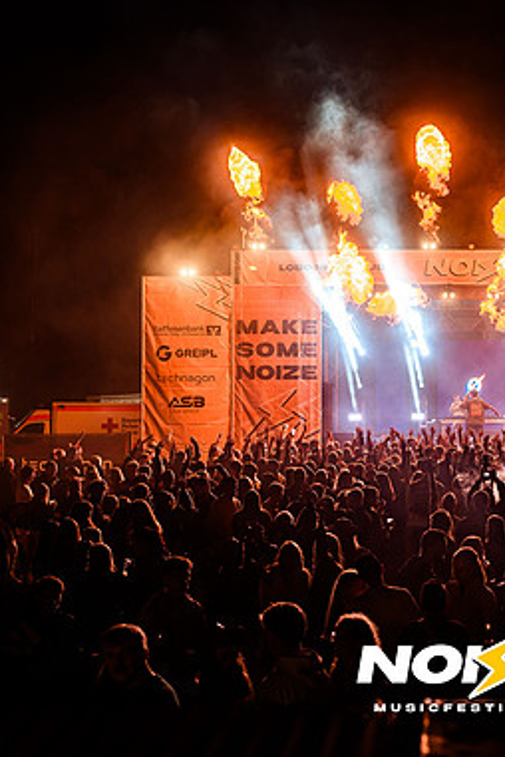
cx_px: 459
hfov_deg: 20.8
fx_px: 1347
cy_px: 378
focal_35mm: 64
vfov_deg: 31.4
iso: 200
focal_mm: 42
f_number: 2.8
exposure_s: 1/100
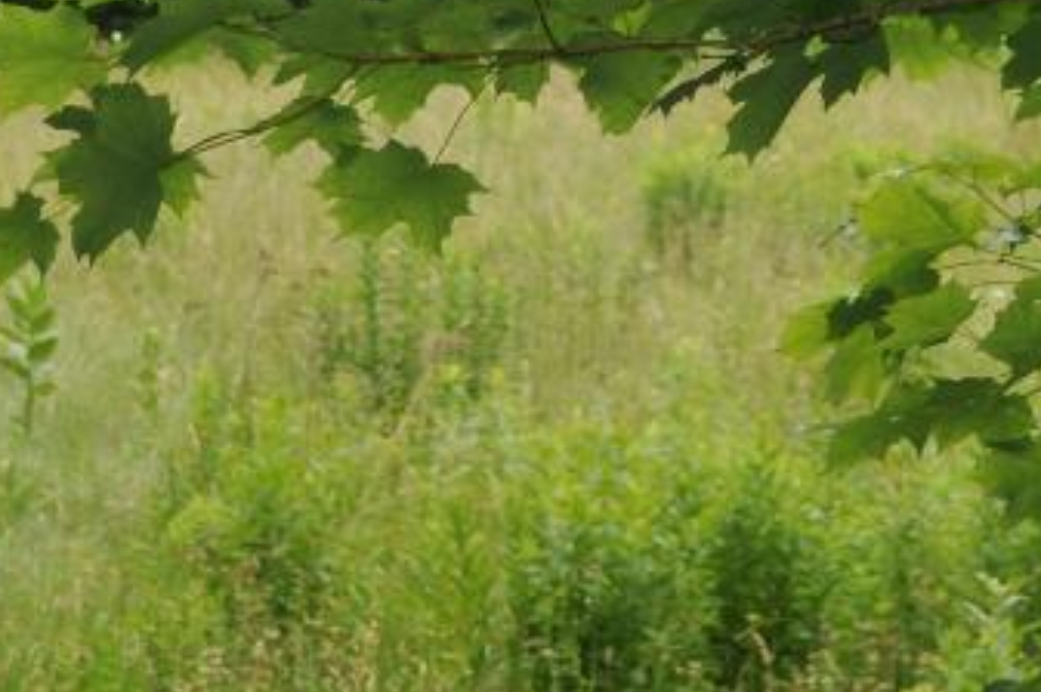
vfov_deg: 6.3
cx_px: 499
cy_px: -335
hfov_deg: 9.6
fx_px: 6182
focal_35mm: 214
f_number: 4.8
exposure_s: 1/200
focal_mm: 32
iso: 220
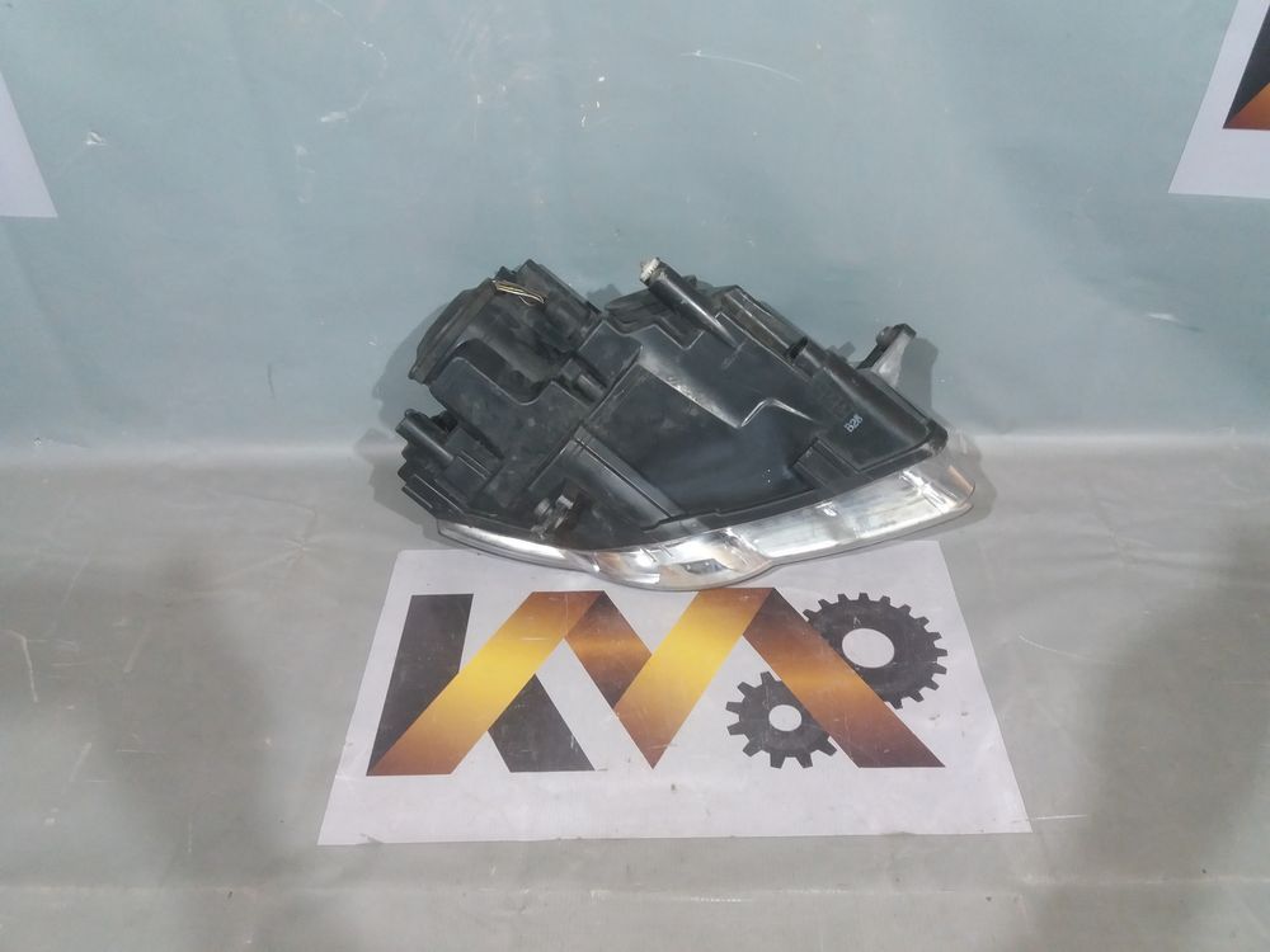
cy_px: 476
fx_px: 1027
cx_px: 635
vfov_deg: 49.7
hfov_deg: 63.4
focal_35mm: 28
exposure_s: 1/17
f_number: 1.9
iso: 160
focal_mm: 3.7
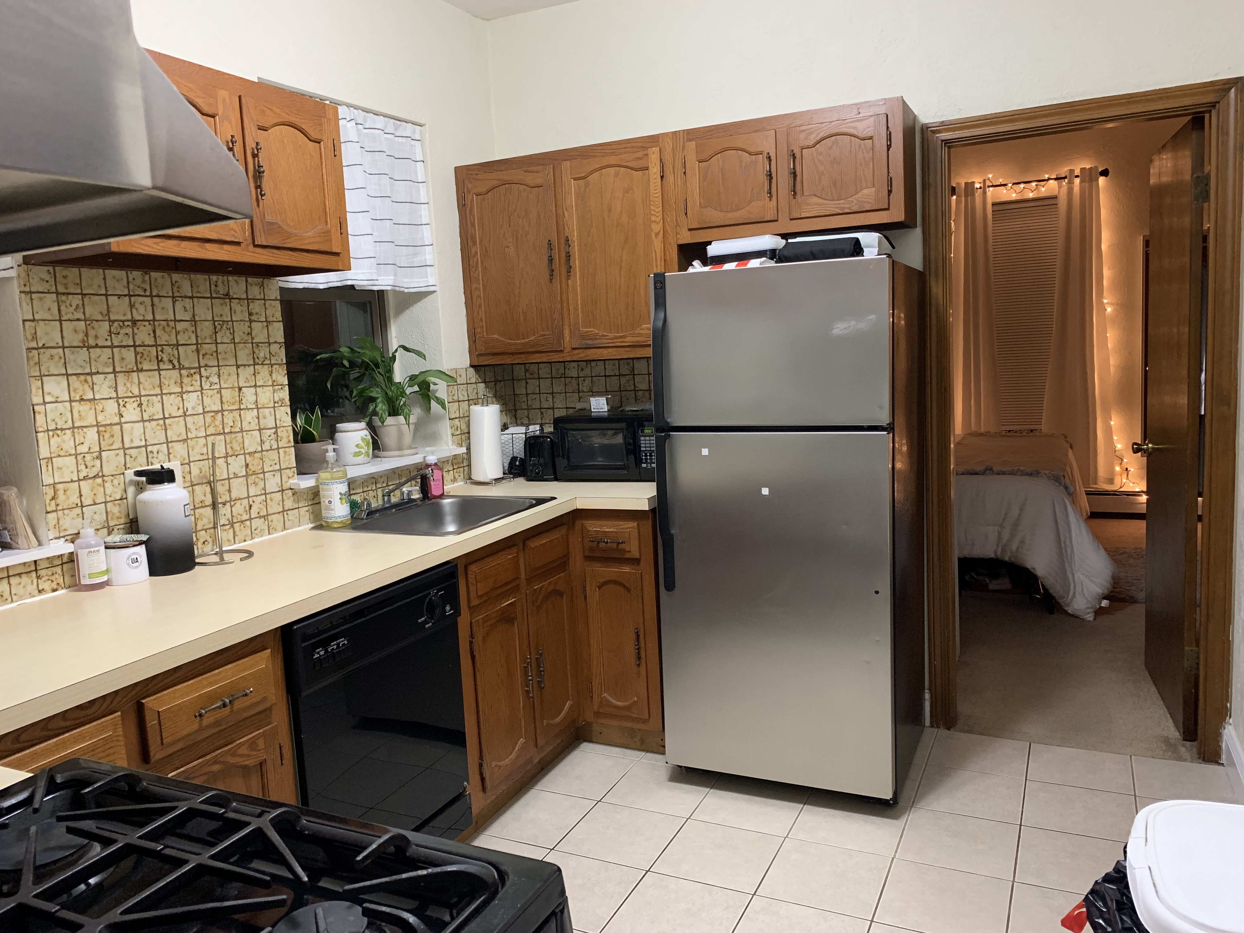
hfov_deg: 67.3
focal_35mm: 26
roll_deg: +3.3
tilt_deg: -7.3
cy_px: 466
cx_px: 622
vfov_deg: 53.1
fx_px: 934
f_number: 1.8
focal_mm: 4.25
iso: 250
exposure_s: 1/40
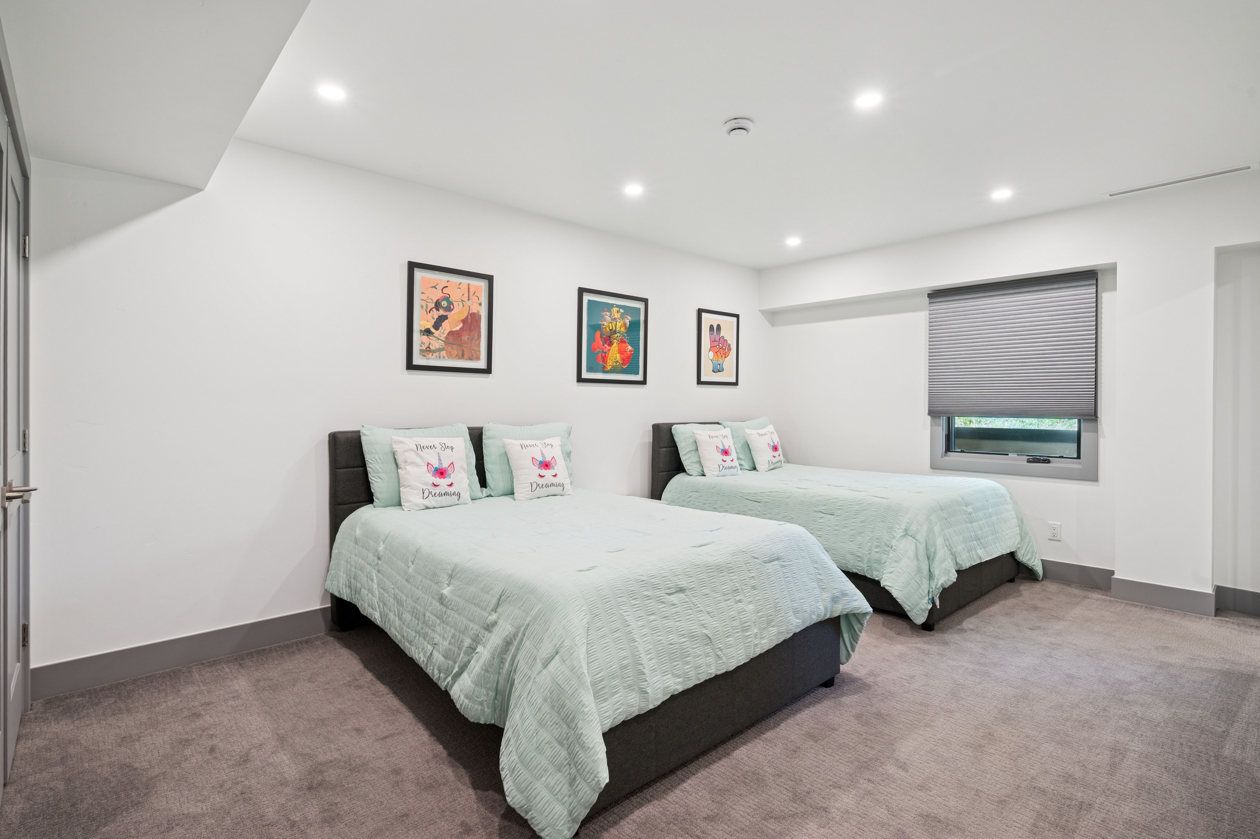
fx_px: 595
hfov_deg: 93.3
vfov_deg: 70.4
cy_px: 420
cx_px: 630
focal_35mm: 17
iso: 400
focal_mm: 17
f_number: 9
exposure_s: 1/10
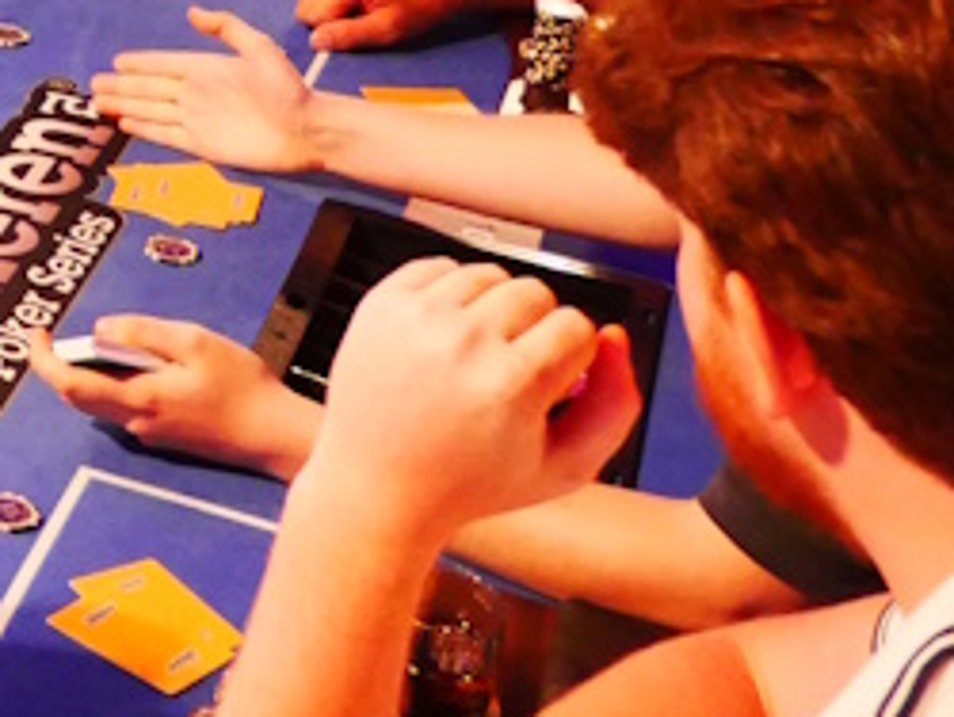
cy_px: -578
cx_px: -561
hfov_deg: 17.8
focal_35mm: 96
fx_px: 2648
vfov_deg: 13.8
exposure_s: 1/60
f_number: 3.5
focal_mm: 12
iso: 2500
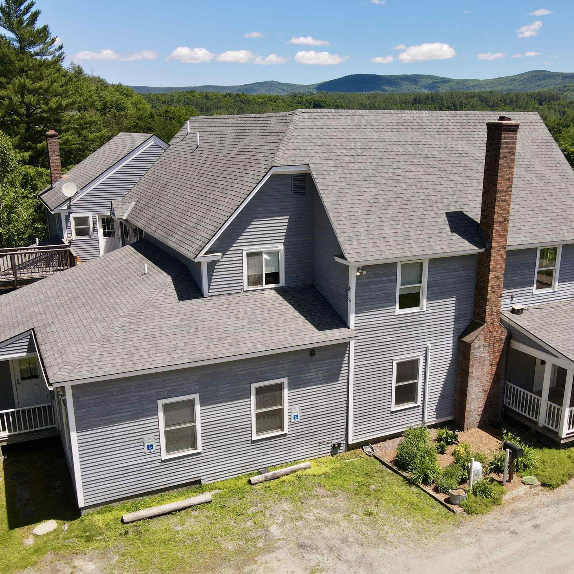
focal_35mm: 32
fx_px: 600
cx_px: 310
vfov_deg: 51.0
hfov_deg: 51.1
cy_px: 317
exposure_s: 1/15
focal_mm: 4.5
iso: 170
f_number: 2.8
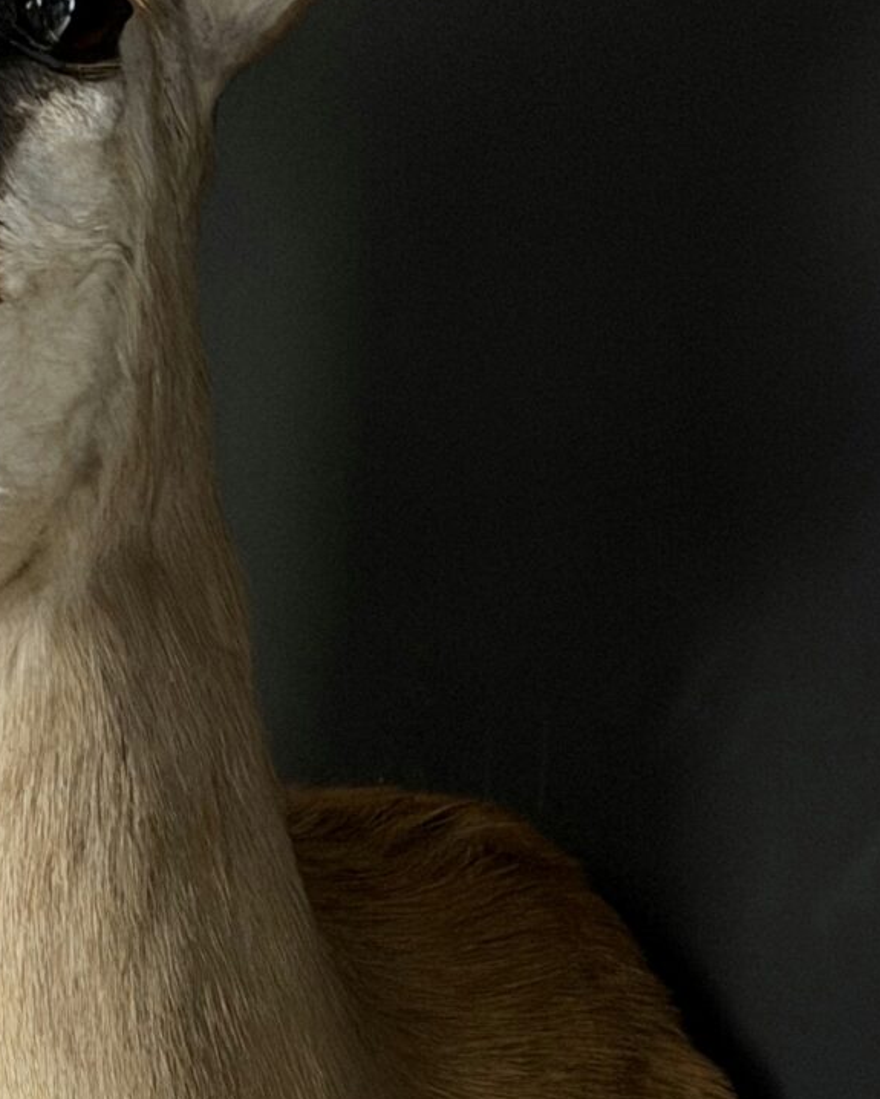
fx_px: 5433
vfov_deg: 11.5
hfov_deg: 9.2
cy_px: 814
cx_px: 152
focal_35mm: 167
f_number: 1.78
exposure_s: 1/30
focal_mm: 6.76
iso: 640
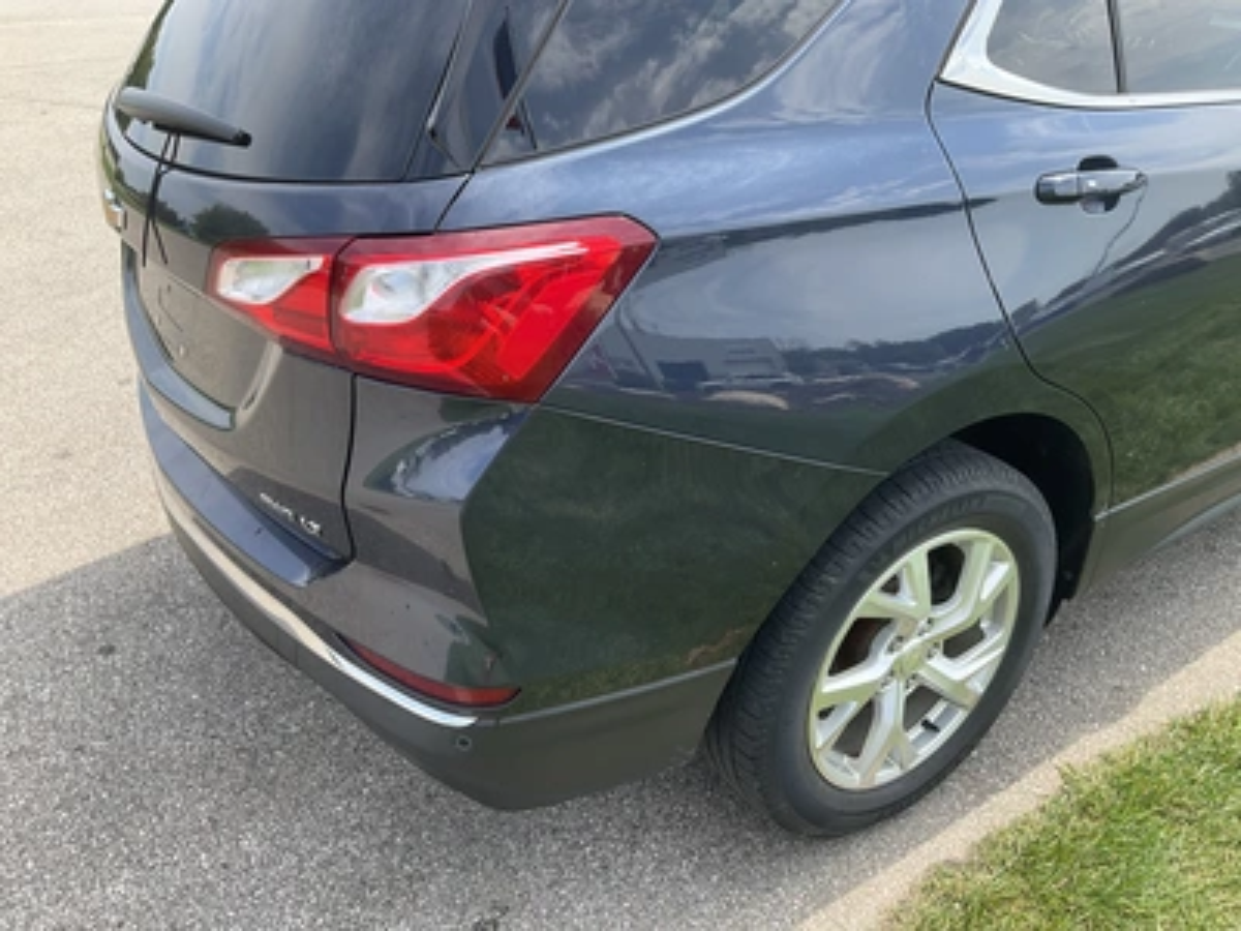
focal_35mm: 29
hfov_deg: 61.7
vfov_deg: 48.2
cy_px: 466
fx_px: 1040
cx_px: 620
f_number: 1.8
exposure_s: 1/397
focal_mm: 3
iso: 25
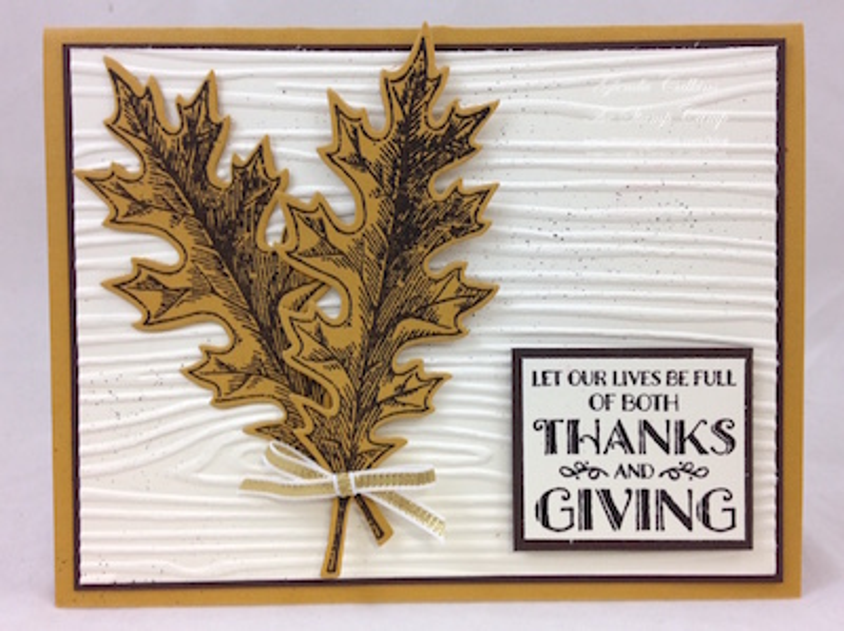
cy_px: 316
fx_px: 804
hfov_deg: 55.4
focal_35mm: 33
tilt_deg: -15.1
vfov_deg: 42.9
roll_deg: -2.2
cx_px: 422
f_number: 2.4
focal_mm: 4.12
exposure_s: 1/24
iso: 50
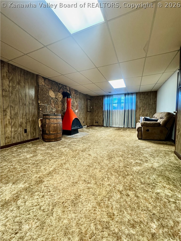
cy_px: 120
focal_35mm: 14
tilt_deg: -3.2
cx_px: 90
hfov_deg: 85.7
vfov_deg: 102.1
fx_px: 98
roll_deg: +0.6
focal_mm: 2.22
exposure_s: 1/60
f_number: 2.2
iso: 320
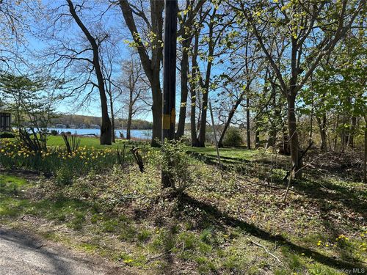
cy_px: 138
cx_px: 184
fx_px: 276
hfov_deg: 67.3
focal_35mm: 26
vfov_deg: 53.1
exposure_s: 1/2571
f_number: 1.5
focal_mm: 5.7
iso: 50
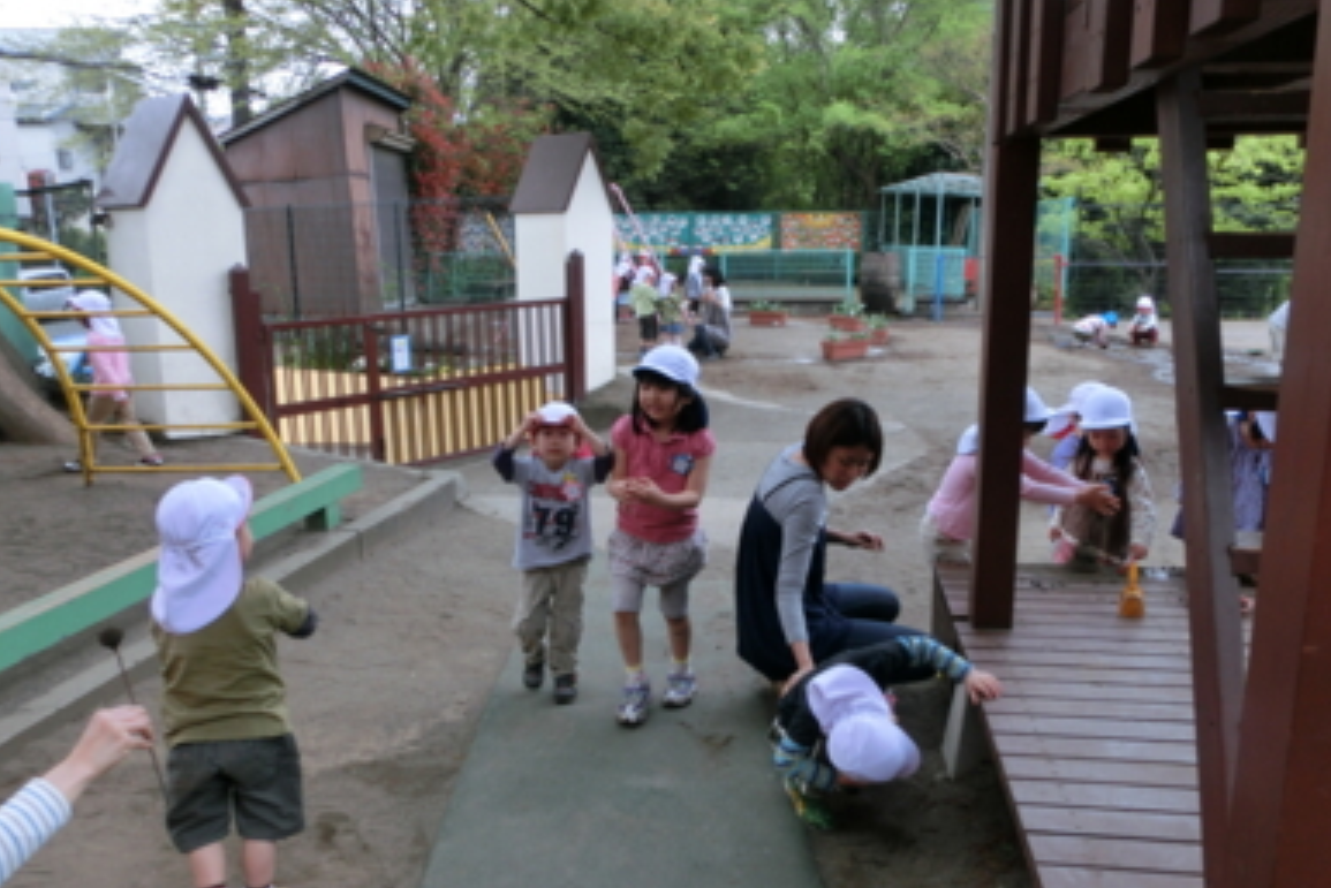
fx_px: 999
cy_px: 456
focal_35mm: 27
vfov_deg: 48.0
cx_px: 660
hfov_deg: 67.4
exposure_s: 1/160
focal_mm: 4.43
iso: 80
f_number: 3.2
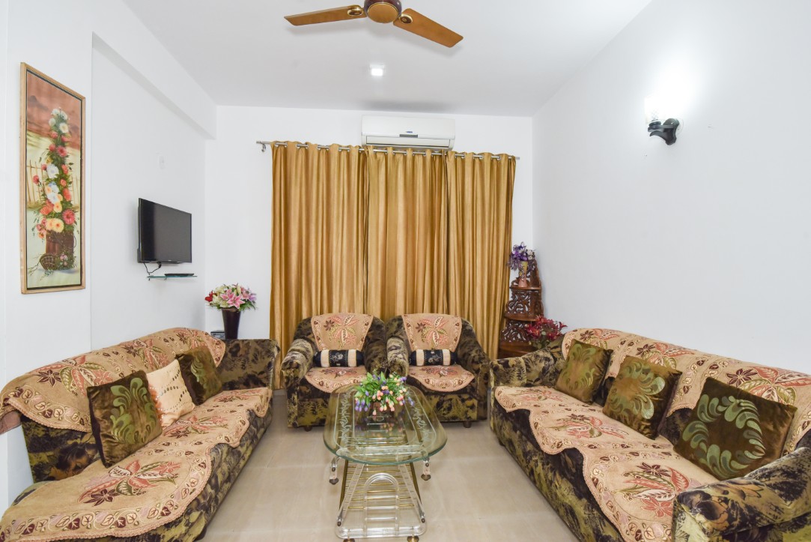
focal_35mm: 16
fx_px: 361
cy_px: 271
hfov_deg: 96.7
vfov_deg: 73.8
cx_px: 406
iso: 1000
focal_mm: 16
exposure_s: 1/100
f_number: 8
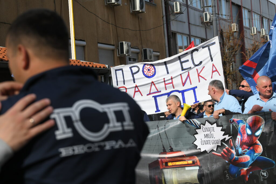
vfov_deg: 14.4
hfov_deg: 21.5
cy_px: 92
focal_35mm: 95
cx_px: 138
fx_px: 728
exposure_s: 1/640
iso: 200
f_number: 8
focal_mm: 95
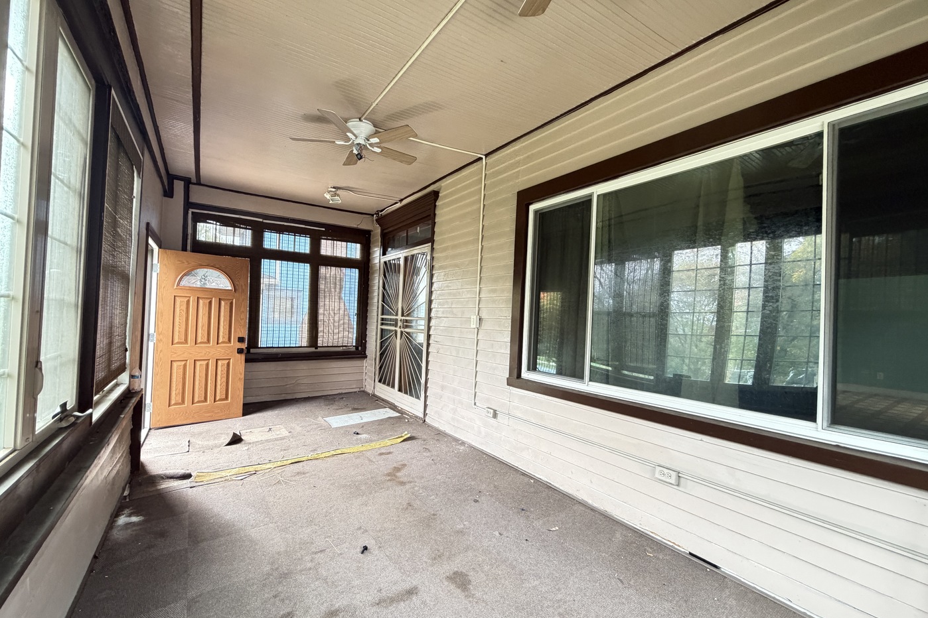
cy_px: 315
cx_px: 456
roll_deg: -2.1
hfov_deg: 100.4
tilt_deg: +0.5
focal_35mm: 15
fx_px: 387
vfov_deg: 77.3
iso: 400
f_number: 2.2
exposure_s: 1/60
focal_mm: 2.22
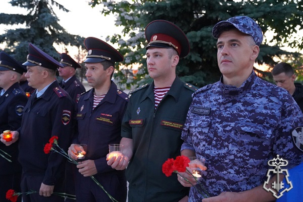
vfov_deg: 38.9
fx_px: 286
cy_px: 101
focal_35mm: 34
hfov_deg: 55.8
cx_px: 152
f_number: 4
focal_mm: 34
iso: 12800
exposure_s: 1/160
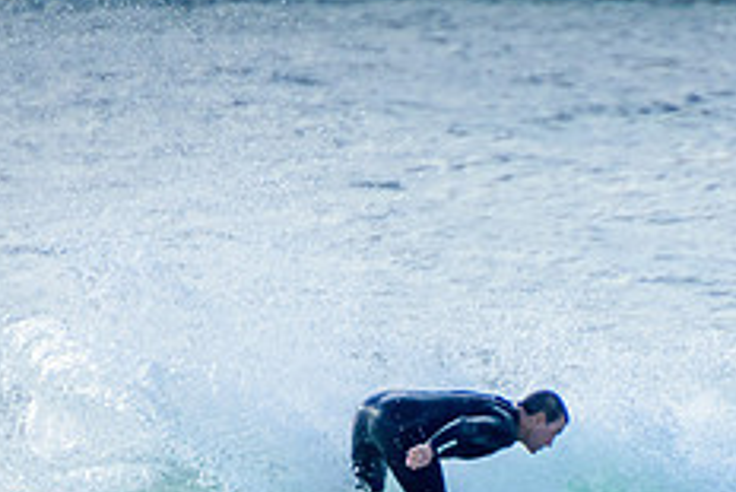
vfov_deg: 0.9
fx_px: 30726
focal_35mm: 1502
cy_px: 589
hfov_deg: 1.4
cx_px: 549
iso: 400
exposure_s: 1/2000
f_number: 5.6
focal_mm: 400
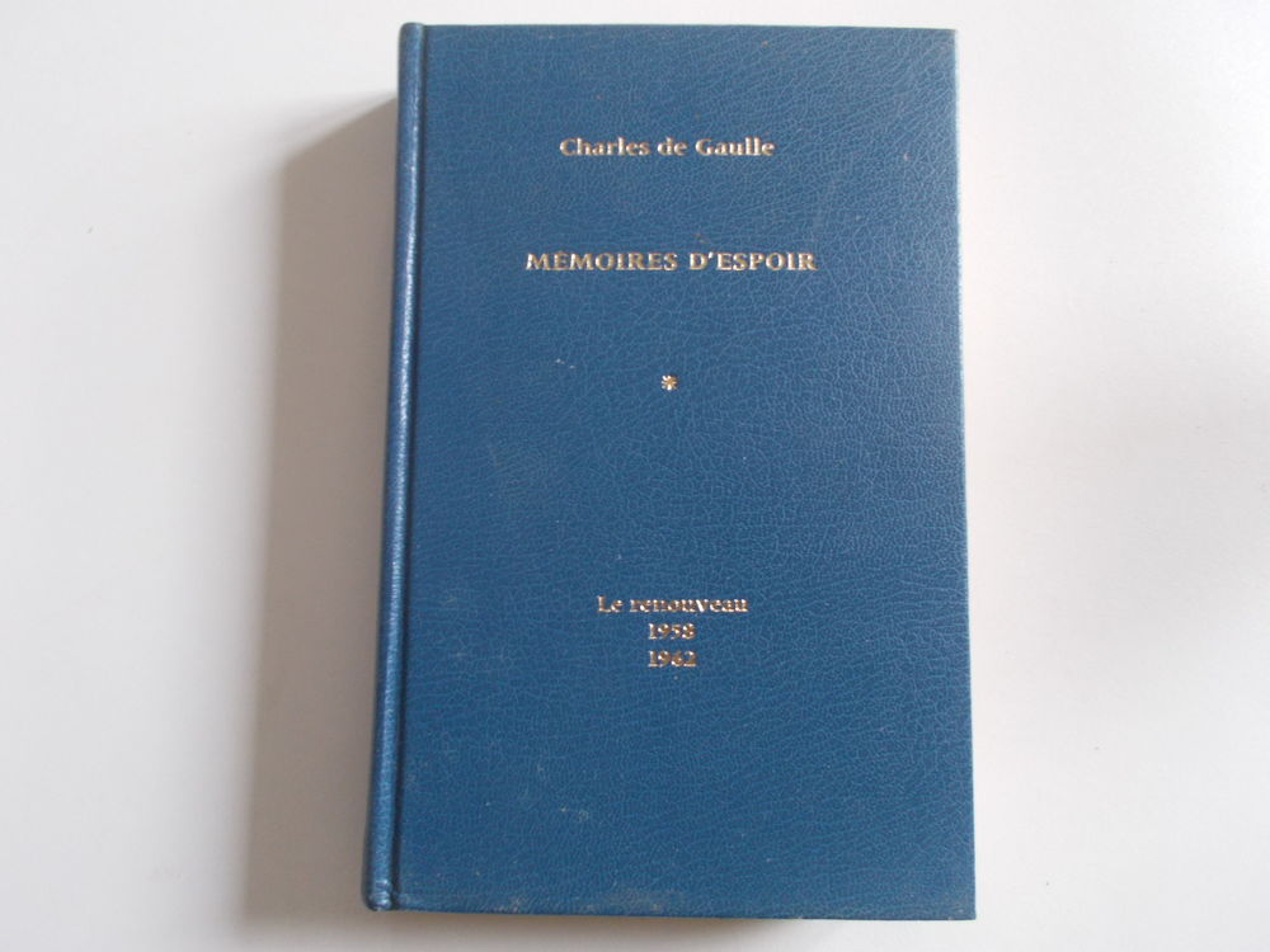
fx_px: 954
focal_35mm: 26
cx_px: 635
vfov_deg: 53.1
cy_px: 476
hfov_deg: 67.3
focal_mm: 4.6
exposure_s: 1/15
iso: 200
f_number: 3.2
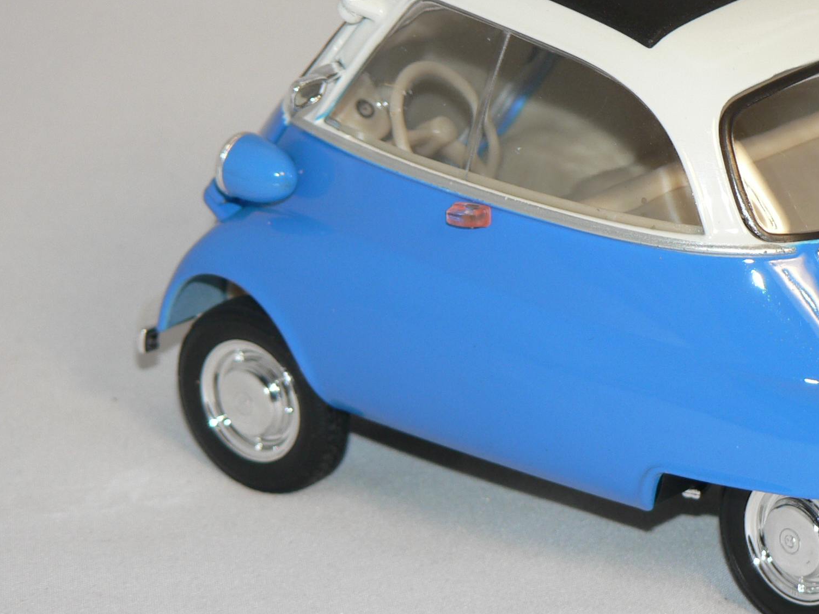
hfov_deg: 11.1
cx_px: 625
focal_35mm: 177
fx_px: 4188
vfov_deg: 8.4
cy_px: 303
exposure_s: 1/60
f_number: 3.2
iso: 80
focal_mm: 17.3
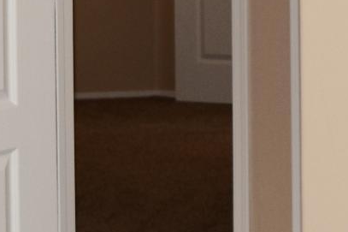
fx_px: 2135
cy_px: -207
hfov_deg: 9.3
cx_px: 314
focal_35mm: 221
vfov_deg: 6.1
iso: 100
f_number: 3.5
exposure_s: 1/60
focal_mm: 20
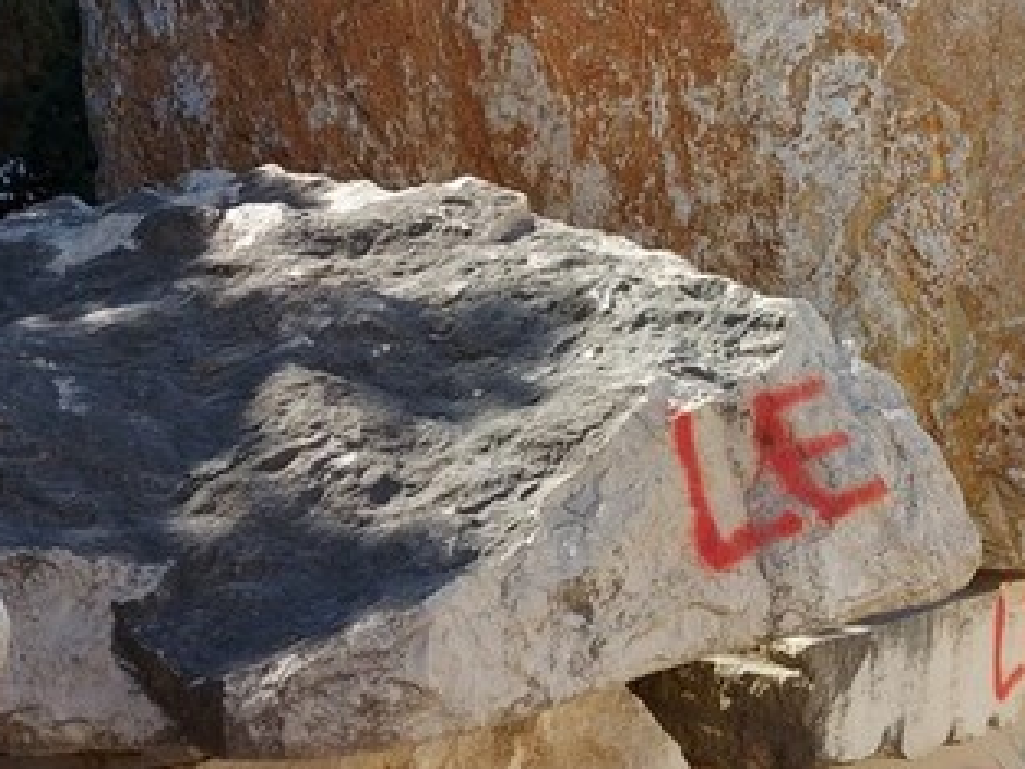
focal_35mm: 46
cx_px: 796
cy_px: 468
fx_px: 1363
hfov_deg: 39.8
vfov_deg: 31.4
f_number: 1.8
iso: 32
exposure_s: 1/721
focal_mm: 5.23
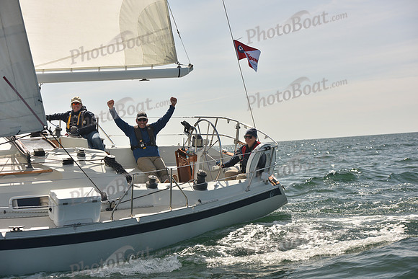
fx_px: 813
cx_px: 209
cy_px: 140
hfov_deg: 28.8
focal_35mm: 70
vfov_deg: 19.5
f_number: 6.3
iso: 250
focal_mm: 70
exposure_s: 1/640
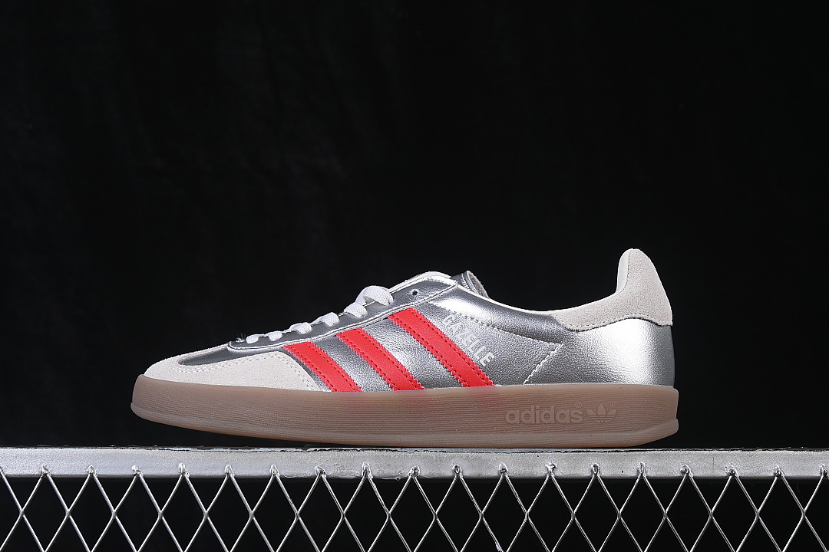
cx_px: 414
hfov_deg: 27.0
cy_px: 276
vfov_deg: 18.2
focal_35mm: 75
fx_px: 1727
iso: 160
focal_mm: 50
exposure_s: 1/80
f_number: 8
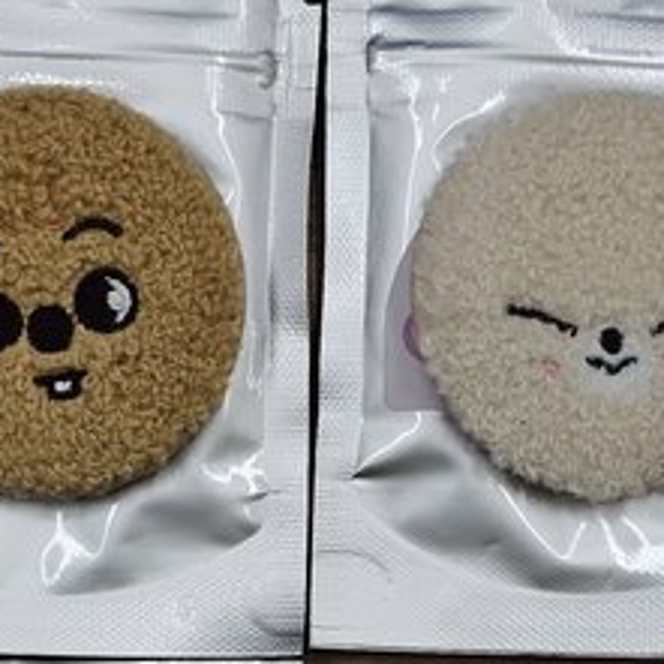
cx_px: 315
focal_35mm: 49
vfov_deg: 31.3
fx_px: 1063
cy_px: 705
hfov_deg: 34.7
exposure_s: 1/60
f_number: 1.7
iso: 25
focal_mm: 6.3
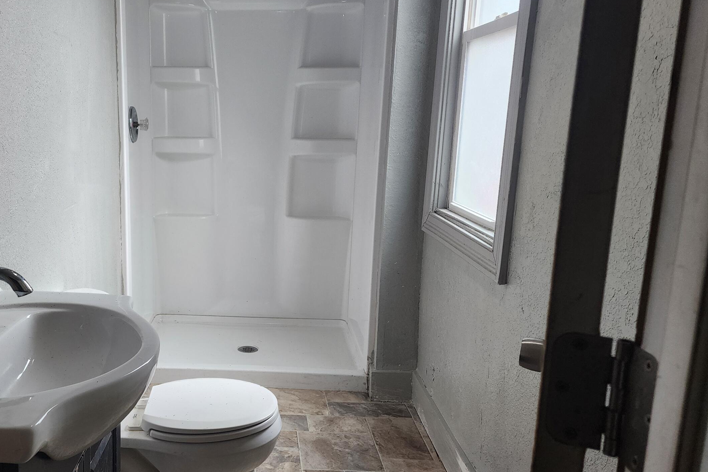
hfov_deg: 54.3
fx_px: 669
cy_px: 255
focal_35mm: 34
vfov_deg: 38.9
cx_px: 218
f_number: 1.8
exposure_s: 1/120
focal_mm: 6.4
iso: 200
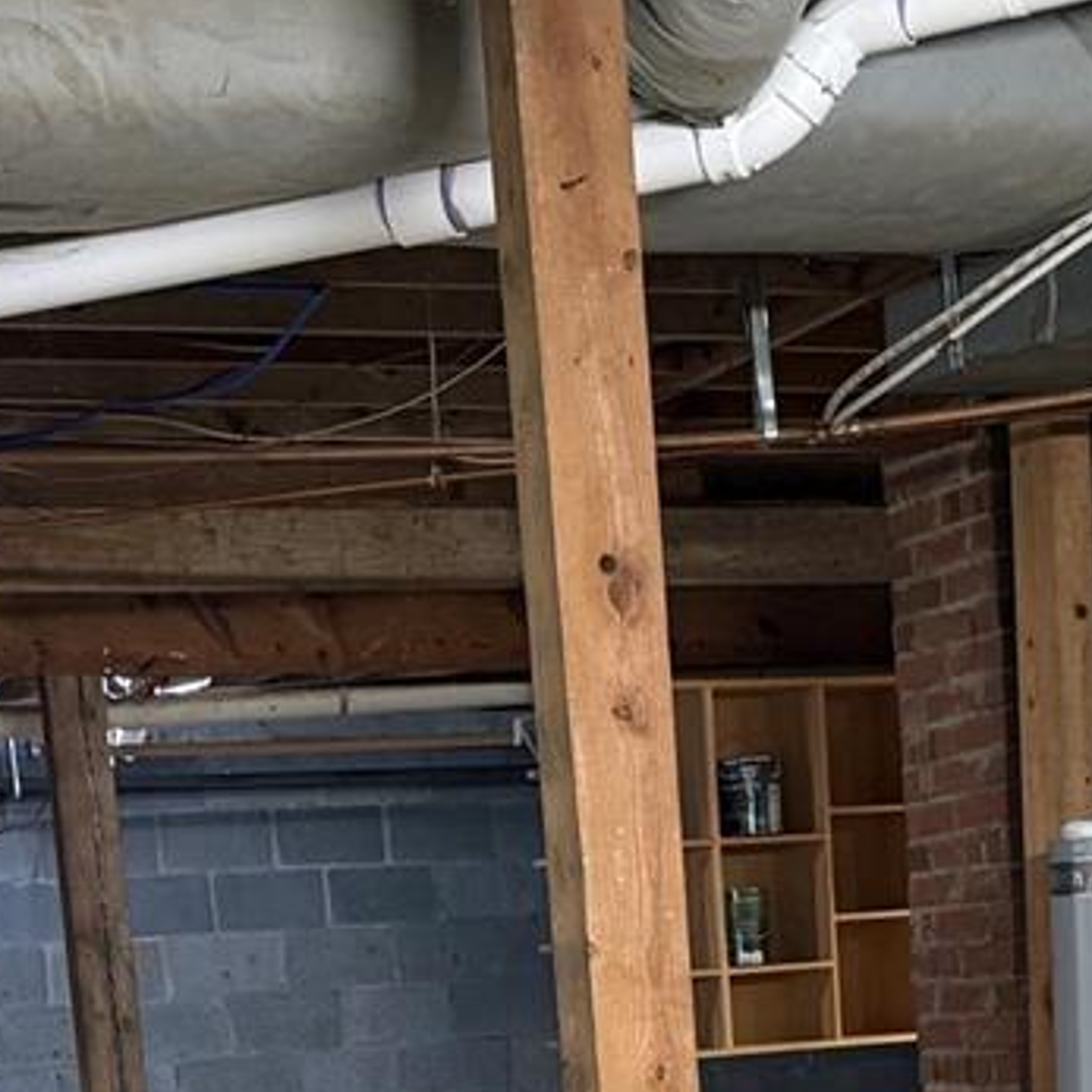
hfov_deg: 18.4
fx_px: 3355
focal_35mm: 94
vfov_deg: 16.8
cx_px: 708
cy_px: 1633
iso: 320
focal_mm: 6.76
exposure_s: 1/60
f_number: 1.78
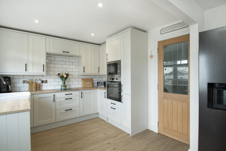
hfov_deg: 90.0
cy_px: 76
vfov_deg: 67.3
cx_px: 113
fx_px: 113
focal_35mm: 18
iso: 320
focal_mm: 12
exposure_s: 1/4
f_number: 9
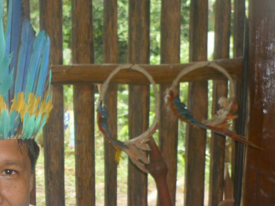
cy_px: 156
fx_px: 493
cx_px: 19
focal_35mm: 62
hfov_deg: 29.7
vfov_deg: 23.4
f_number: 2.8
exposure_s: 1/30
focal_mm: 5.5
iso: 100
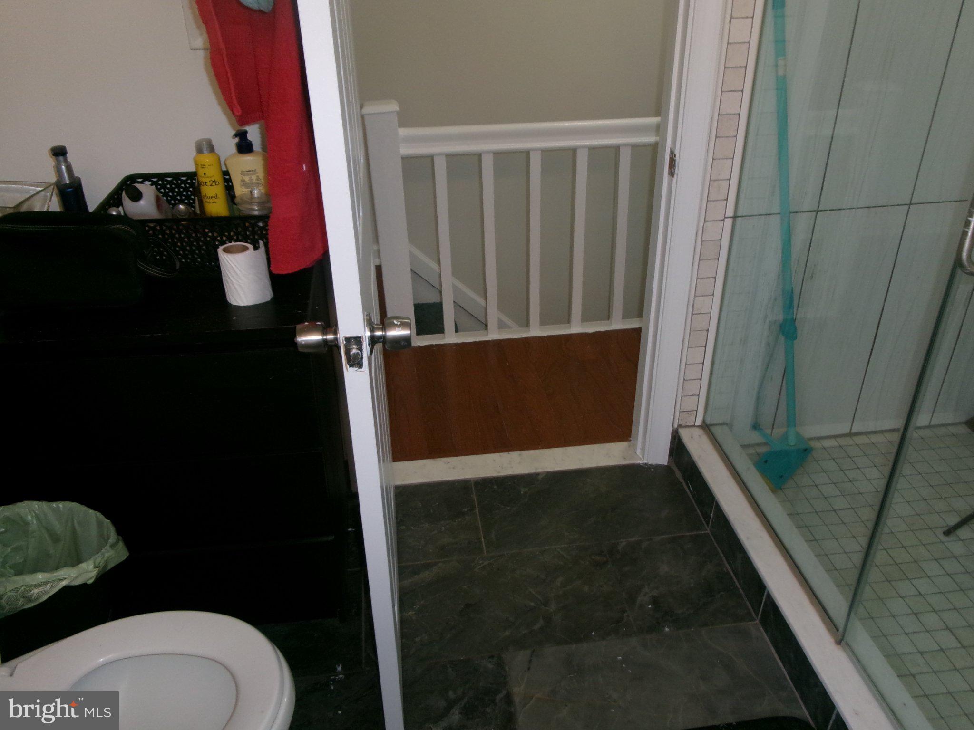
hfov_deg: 63.4
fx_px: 788
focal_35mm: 28
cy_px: 365
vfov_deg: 49.7
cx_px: 487
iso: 200
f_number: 3.9
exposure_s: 1/34
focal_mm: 5.1
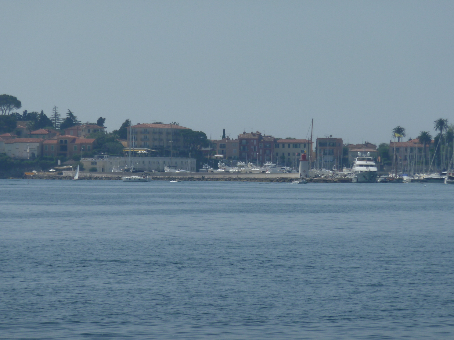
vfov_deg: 5.0
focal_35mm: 299
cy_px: 164
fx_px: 3921
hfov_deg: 6.6
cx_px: 211
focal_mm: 45.7
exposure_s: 1/1000
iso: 80
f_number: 5.6
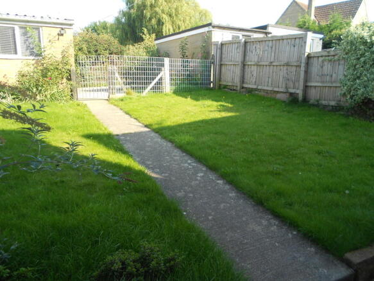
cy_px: 140
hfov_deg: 67.3
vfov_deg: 53.0
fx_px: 281
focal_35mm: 26
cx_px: 187
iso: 80
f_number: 3.2
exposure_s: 1/200
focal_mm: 4.6
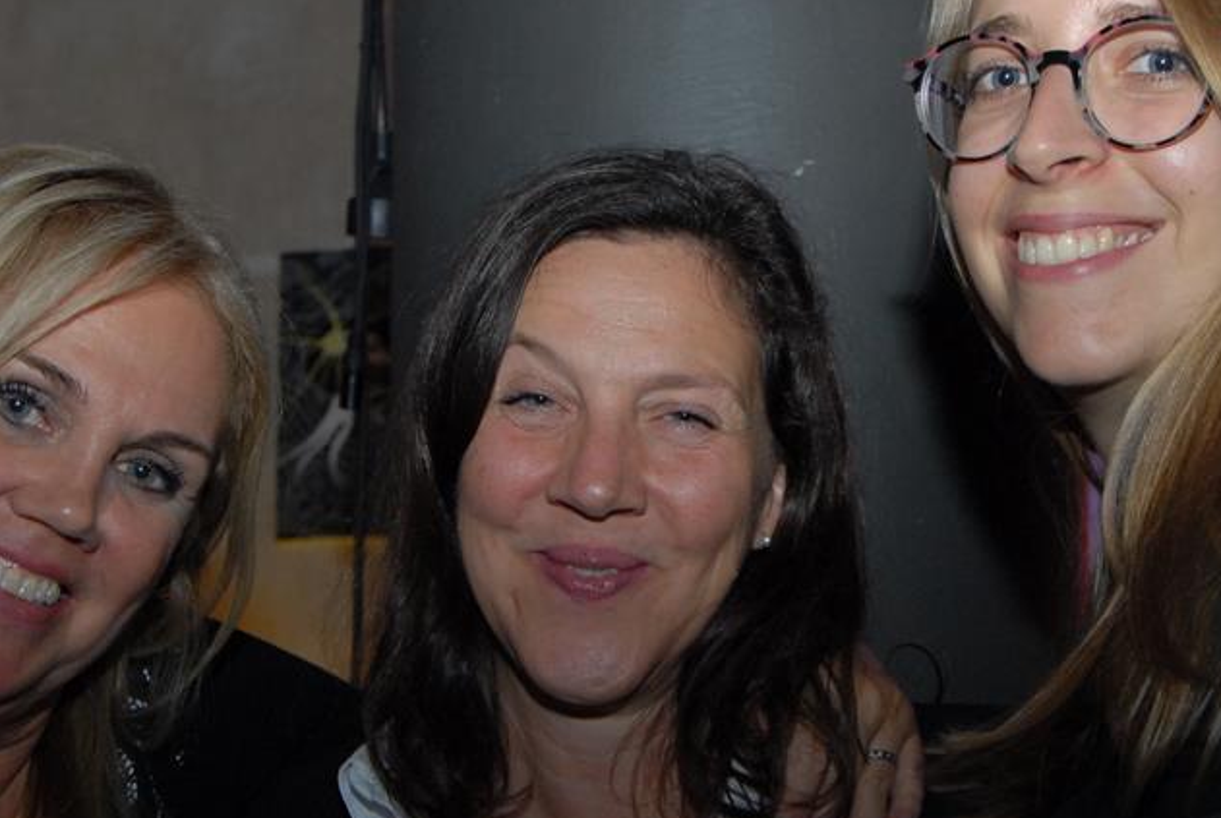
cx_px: 610
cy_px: 569
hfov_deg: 25.7
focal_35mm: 79
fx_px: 2681
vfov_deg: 17.3
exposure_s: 1/30
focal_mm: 29
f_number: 5.6
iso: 400
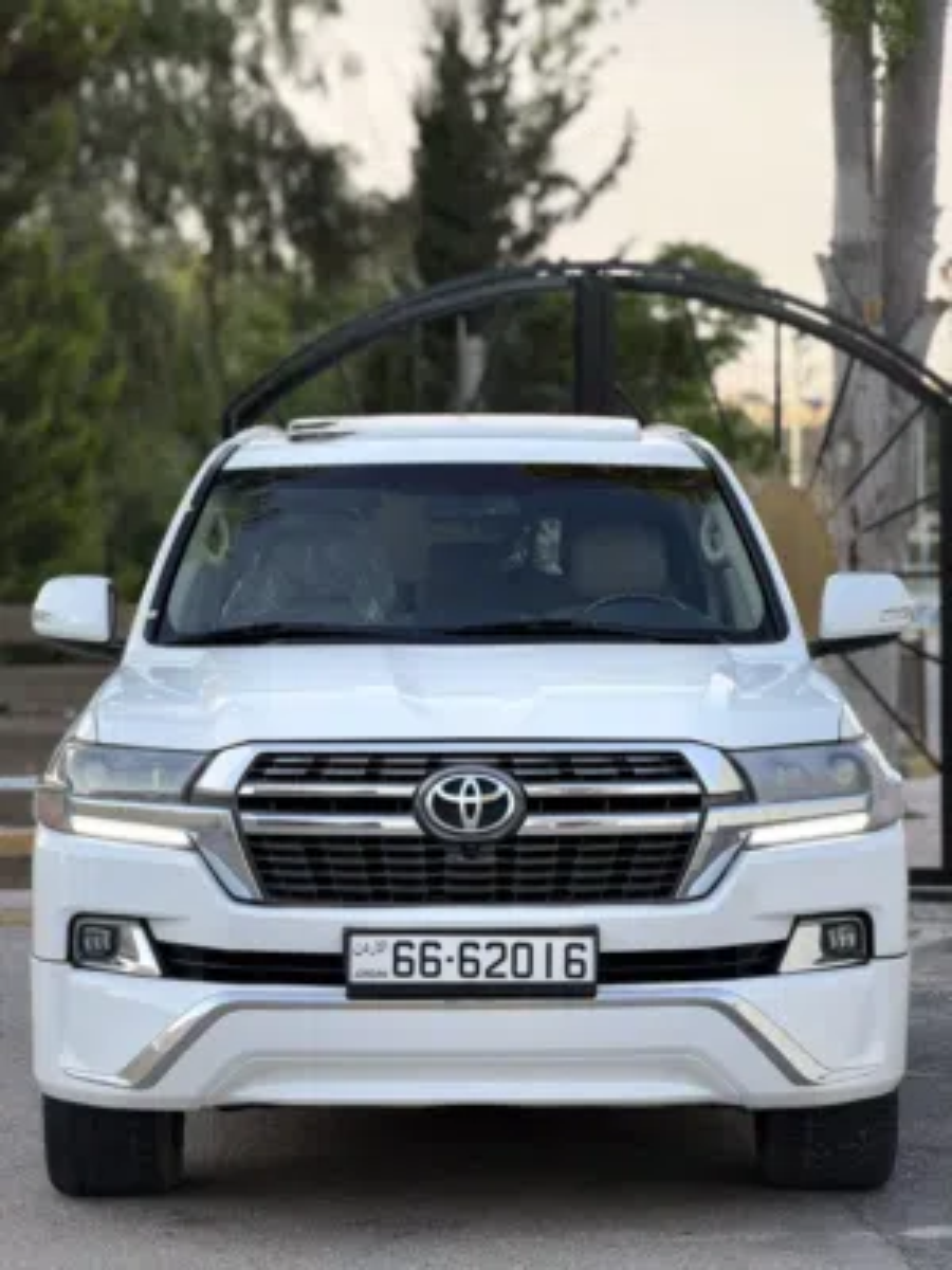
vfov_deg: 19.6
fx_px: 3667
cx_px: 476
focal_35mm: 100
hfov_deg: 14.8
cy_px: 635
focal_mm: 16.89
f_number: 2.8
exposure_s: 1/121
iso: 40
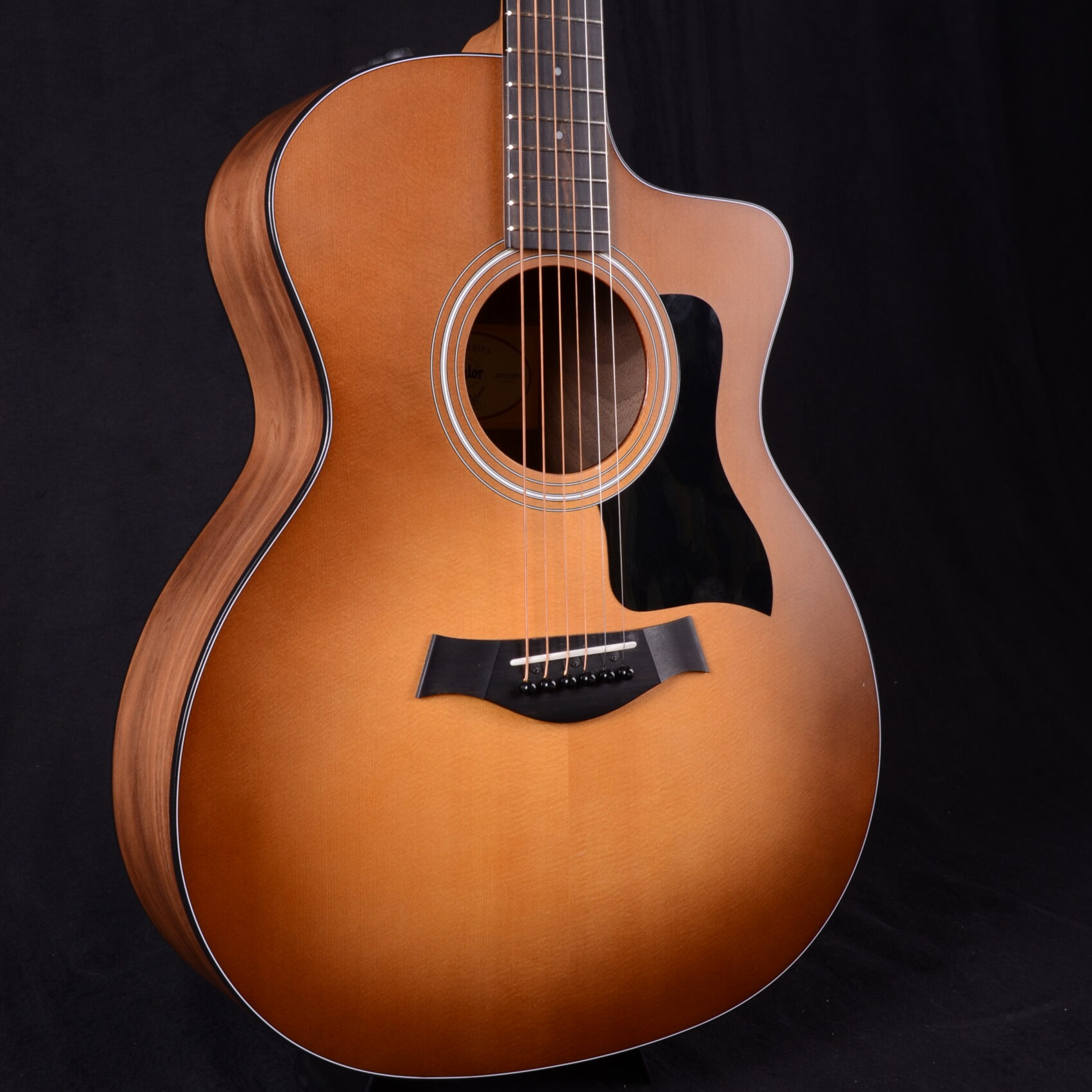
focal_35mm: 50
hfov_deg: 34.0
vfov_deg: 34.0
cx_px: 546
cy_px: 568
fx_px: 1785
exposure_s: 1/200
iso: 200
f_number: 13
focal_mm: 26
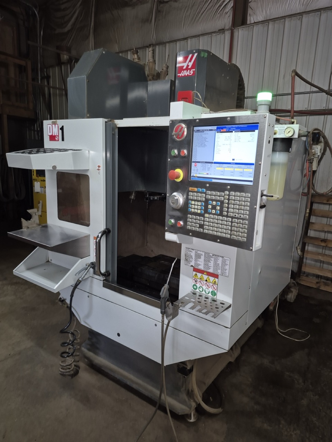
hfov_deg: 58.9
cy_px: 221
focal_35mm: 23
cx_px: 166
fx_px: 294
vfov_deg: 73.9
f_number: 1.8
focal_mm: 5.4
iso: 100
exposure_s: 1/40
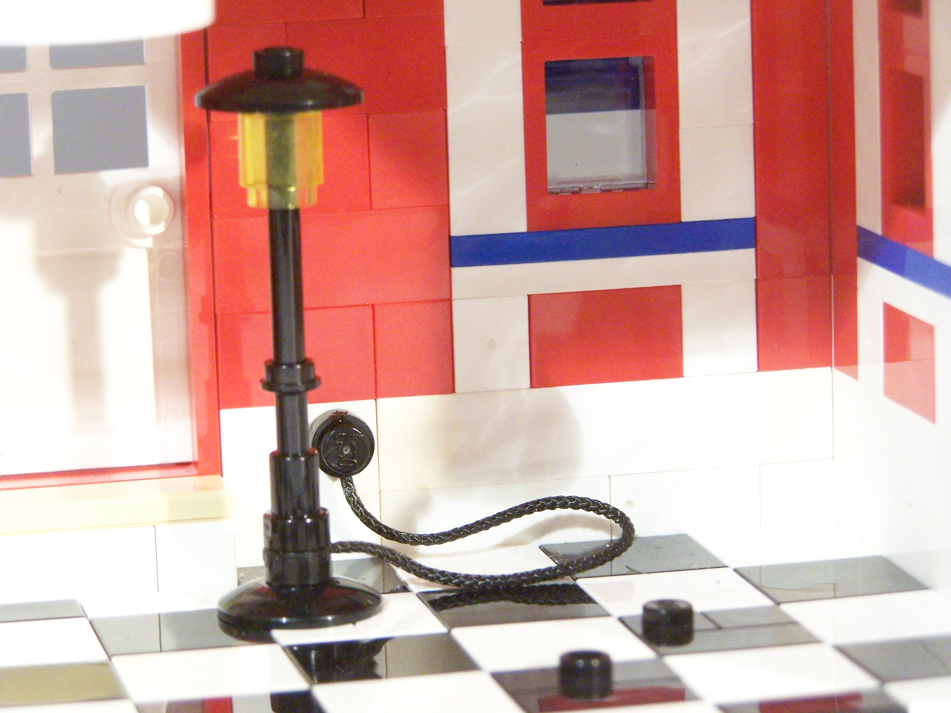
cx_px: 476
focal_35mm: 128
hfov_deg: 15.4
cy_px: 356
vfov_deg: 11.6
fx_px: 3517
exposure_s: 1/8
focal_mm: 21.2
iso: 400
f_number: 3.6
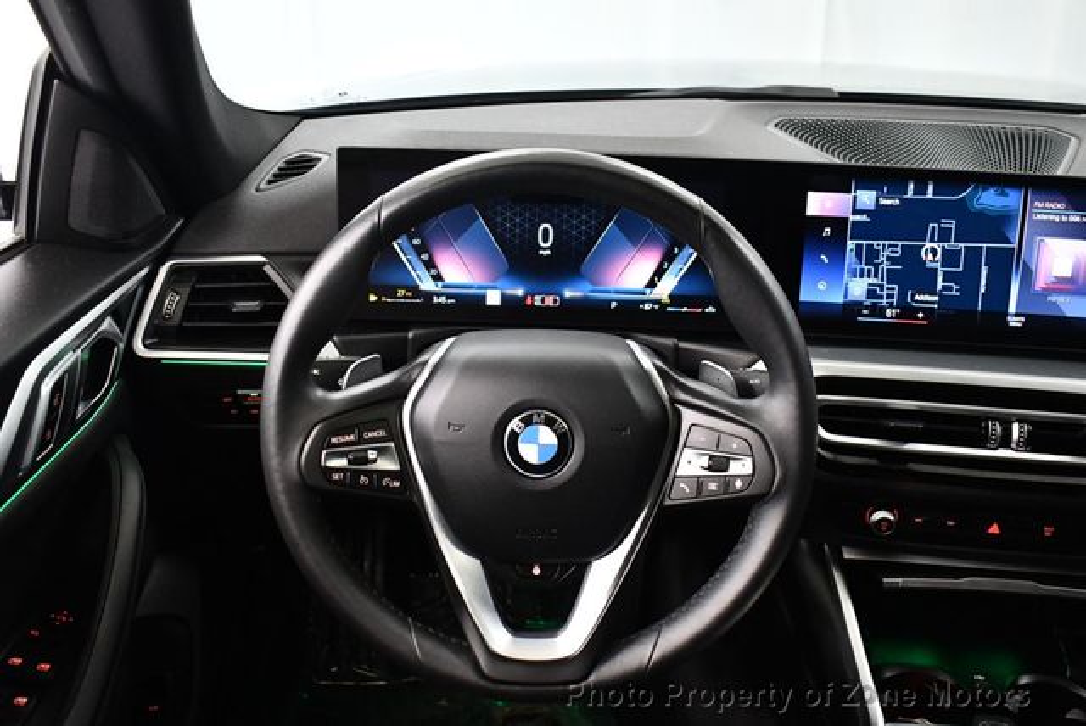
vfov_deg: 36.9
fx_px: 1087
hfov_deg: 53.1
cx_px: 543
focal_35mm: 36
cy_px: 363
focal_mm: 18
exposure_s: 1/80
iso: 3200
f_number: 3.5
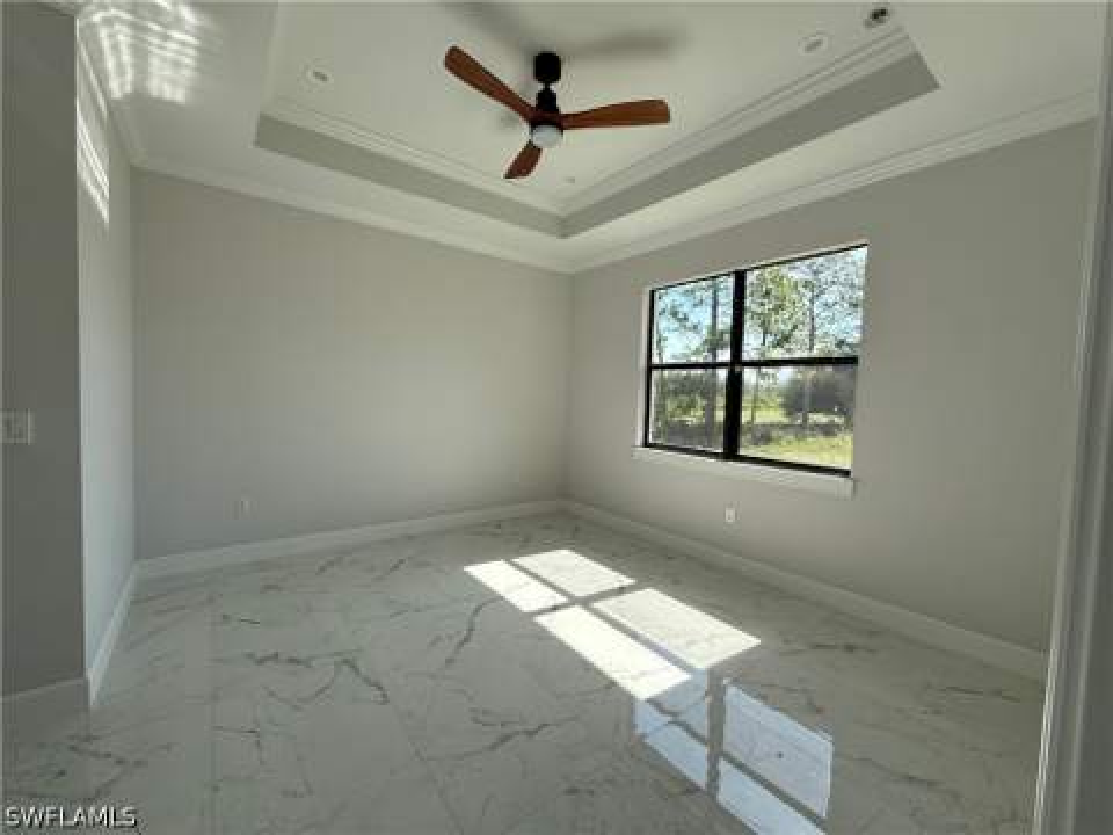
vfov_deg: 85.7
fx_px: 450
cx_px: 556
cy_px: 418
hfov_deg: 102.1
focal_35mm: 14
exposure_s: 1/751
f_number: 2.2
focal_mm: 2.22
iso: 64
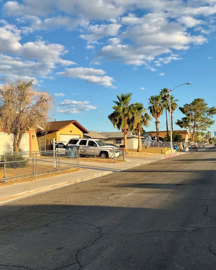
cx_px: 85
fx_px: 304
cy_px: 135
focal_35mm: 38
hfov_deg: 39.0
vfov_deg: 47.9
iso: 16
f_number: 1.8
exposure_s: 1/1412
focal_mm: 3
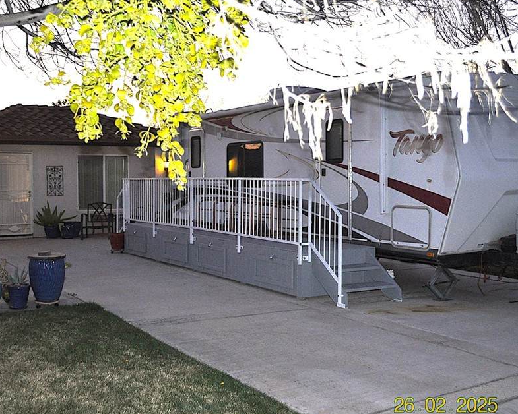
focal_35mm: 44
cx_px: 224
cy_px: 215
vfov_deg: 34.1
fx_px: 675
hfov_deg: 41.9
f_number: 4
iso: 800
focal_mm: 24
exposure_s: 1/60
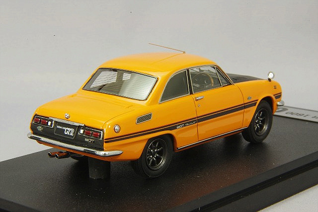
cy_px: 106
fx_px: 989
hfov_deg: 18.3
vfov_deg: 12.2
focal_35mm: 112
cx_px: 159
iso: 400
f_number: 32
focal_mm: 75
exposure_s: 1
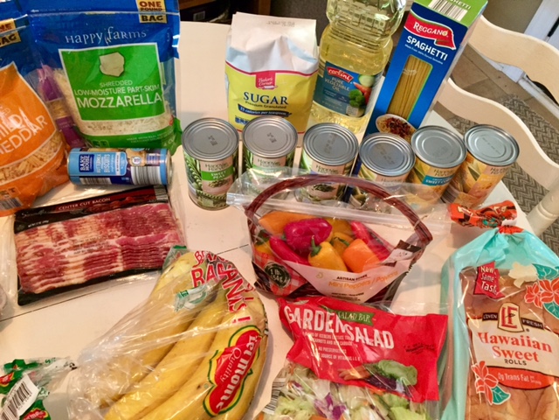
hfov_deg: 61.7
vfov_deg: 48.2
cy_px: 210
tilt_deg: -57.5
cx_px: 280
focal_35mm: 29
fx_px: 468
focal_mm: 4.15
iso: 250
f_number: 2.2
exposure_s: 1/15
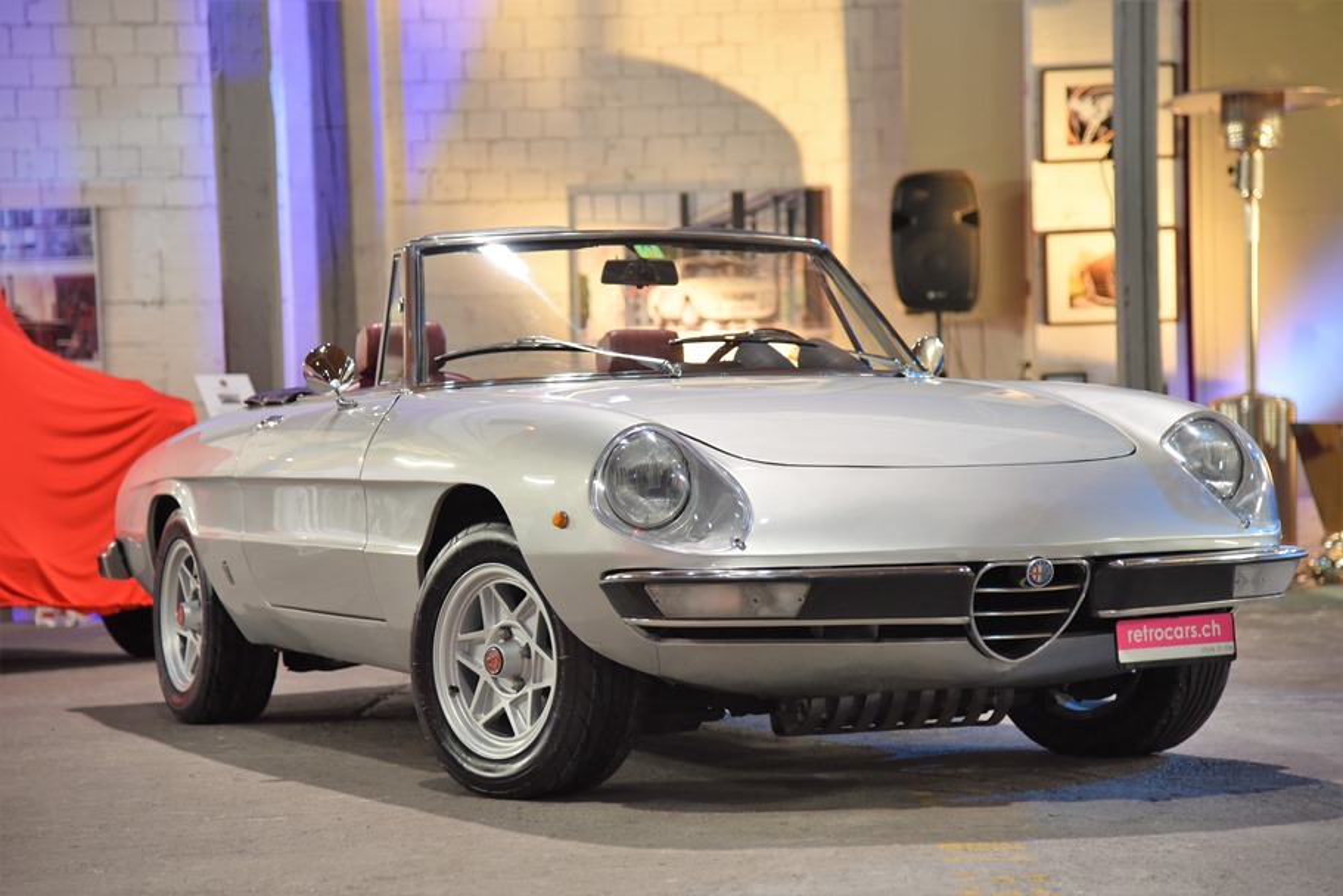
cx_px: 672
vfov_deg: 14.4
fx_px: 3545
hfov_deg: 21.5
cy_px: 448
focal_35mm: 95
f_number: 4
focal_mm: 95
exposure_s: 1/60
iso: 1400
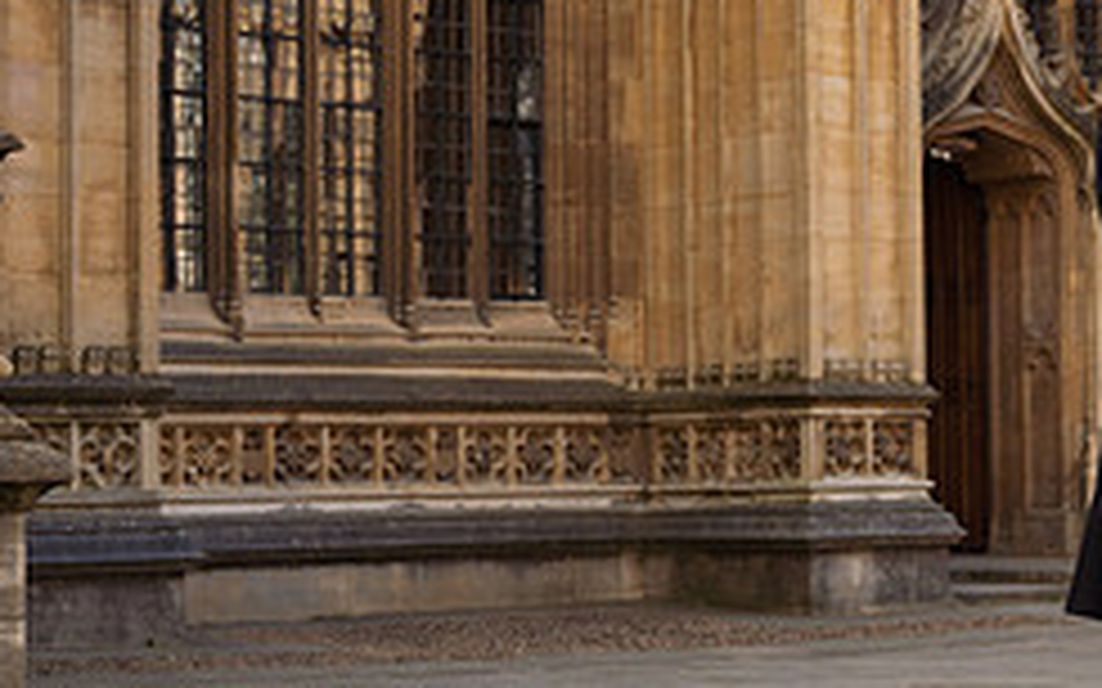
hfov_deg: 20.8
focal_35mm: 99
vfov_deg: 13.2
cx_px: 868
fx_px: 2973
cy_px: 299
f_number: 4
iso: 200
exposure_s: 1/400
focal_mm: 41
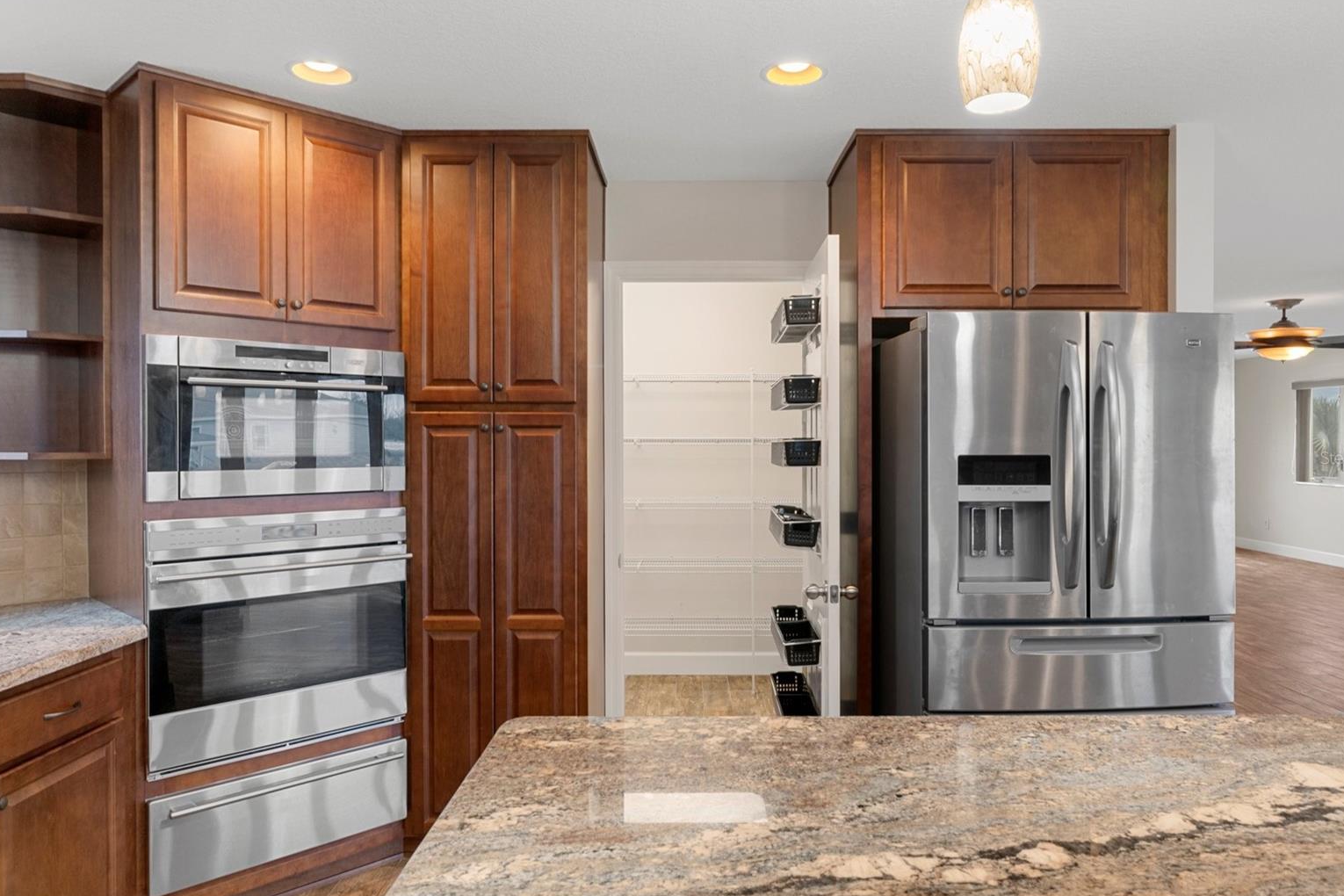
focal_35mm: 24
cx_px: 696
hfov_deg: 74.8
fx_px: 878
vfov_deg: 54.1
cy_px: 458
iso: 320
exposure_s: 1.3
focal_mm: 15
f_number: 8
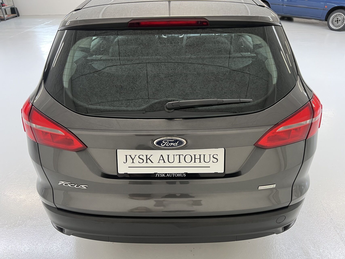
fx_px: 259
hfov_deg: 67.3
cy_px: 130
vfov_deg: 53.1
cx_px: 172
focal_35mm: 26
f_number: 1.5
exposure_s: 1/50
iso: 125
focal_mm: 5.7
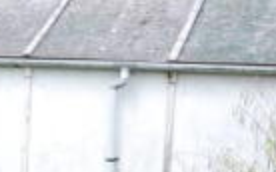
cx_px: -273
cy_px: 145
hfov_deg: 12.7
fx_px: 1090
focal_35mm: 145
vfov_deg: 9.0
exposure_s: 1/160
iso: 100
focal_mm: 20
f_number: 6.3
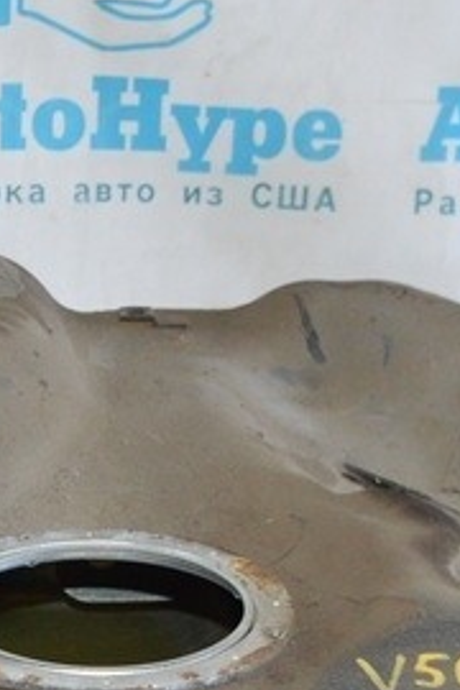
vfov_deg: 13.7
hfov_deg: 9.2
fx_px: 2836
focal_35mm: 148
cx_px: -26
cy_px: 661
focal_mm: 26
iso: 1000
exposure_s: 1/60
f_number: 4
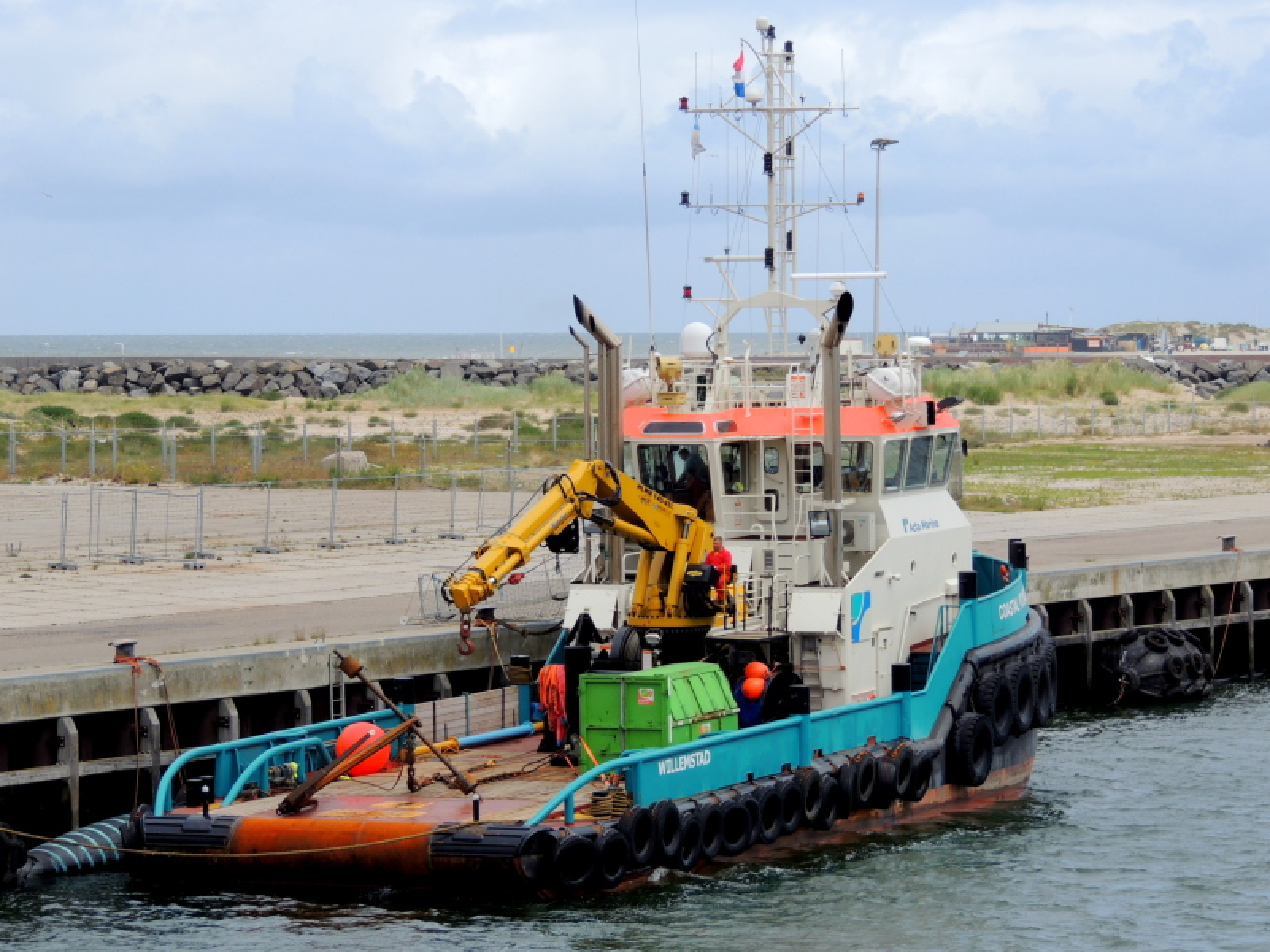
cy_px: 476
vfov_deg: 9.6
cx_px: 635
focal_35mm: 155
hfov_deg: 12.7
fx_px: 5687
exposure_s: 1/640
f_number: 4.4
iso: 100
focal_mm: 27.6
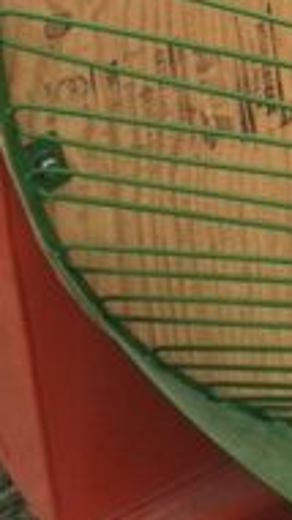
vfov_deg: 18.4
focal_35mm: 106
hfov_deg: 11.0
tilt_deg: -17.0
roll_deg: +4.1
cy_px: -201
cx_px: 437
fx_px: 1464
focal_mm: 4.15
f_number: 2.2
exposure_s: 1/432
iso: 32
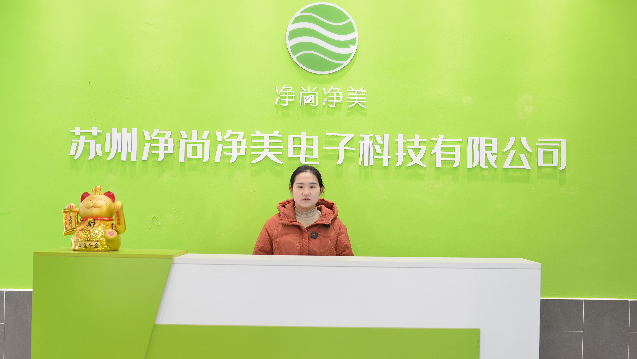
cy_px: 202
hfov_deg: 48.3
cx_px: 343
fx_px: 709
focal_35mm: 42
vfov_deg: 28.3
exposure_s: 1/10
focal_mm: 35
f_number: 3.2
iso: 125
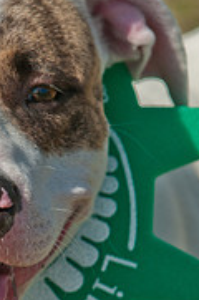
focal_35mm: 652
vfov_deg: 3.2
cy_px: 259
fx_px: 5429
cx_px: -6
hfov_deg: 2.1
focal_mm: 175
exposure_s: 1/1000
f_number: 5.6
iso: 200
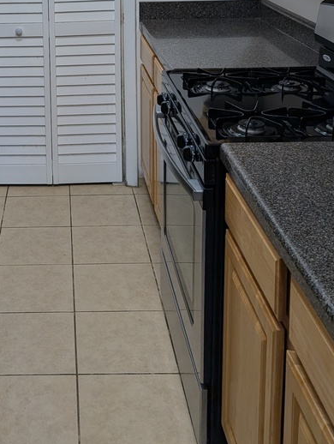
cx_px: 45
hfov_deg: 28.3
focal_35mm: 50
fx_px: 642
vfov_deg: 35.2
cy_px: 19
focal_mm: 6.9
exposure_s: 1/120
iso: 46
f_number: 1.68
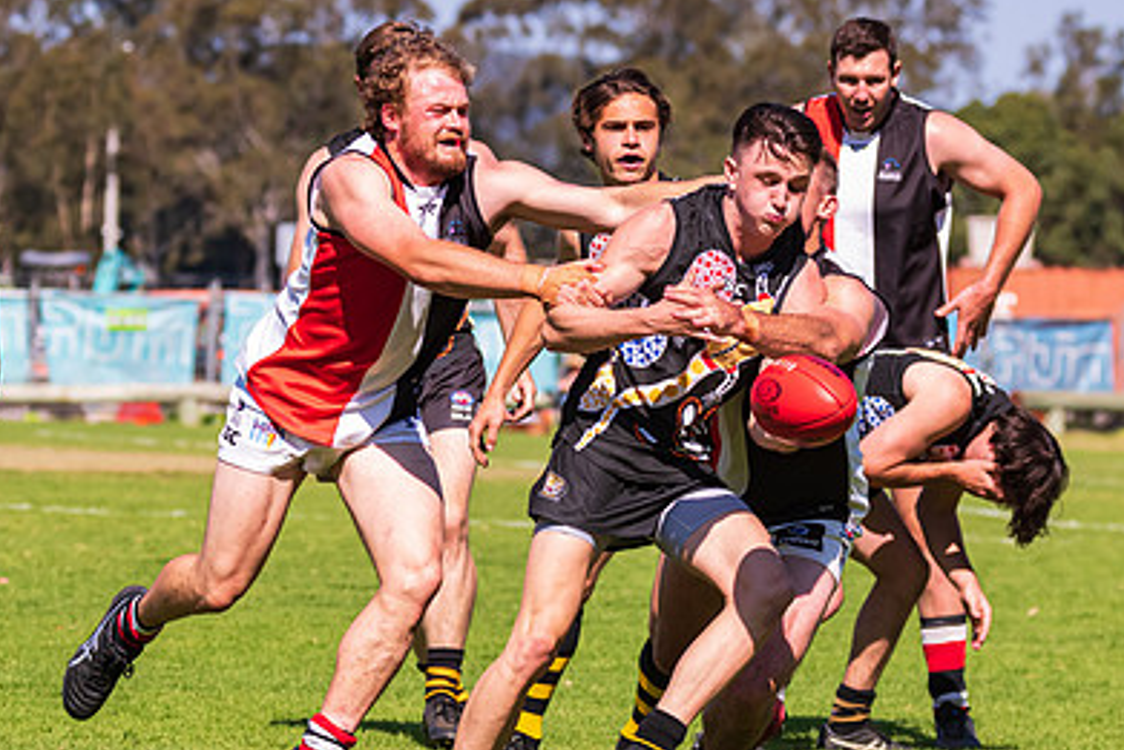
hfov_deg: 7.1
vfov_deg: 4.7
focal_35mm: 290
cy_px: 455
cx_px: 627
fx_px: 9057
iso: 800
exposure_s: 1/3200
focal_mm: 150
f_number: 6.3
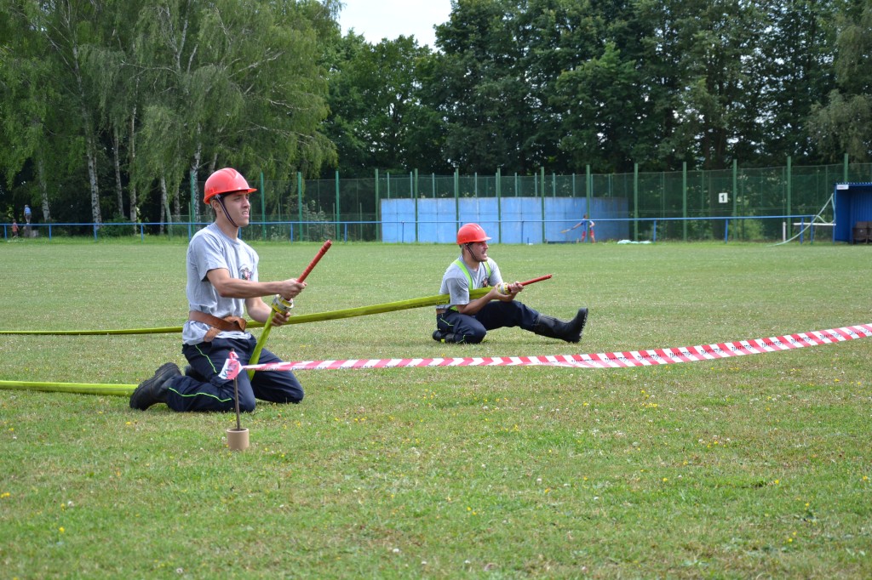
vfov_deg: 17.5
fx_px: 1889
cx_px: 436
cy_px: 290
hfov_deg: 26.0
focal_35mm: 78
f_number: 5
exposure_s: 1/800
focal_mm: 52
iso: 400
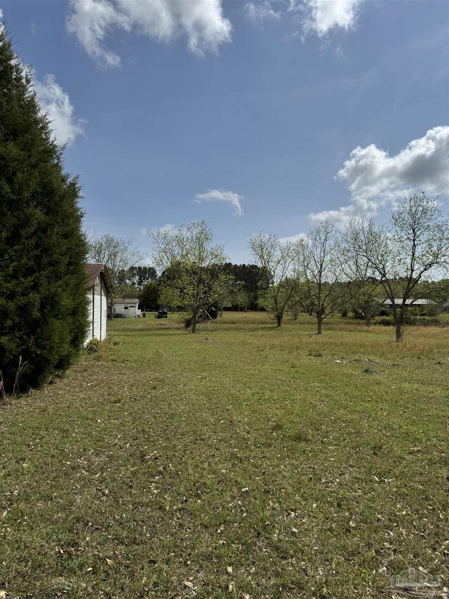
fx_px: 415
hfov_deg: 56.8
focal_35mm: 24
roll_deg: -0.9
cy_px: 300
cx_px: 224
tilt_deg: +1.6
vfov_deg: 71.6
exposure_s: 1/10417
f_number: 1.78
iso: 80
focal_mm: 6.76
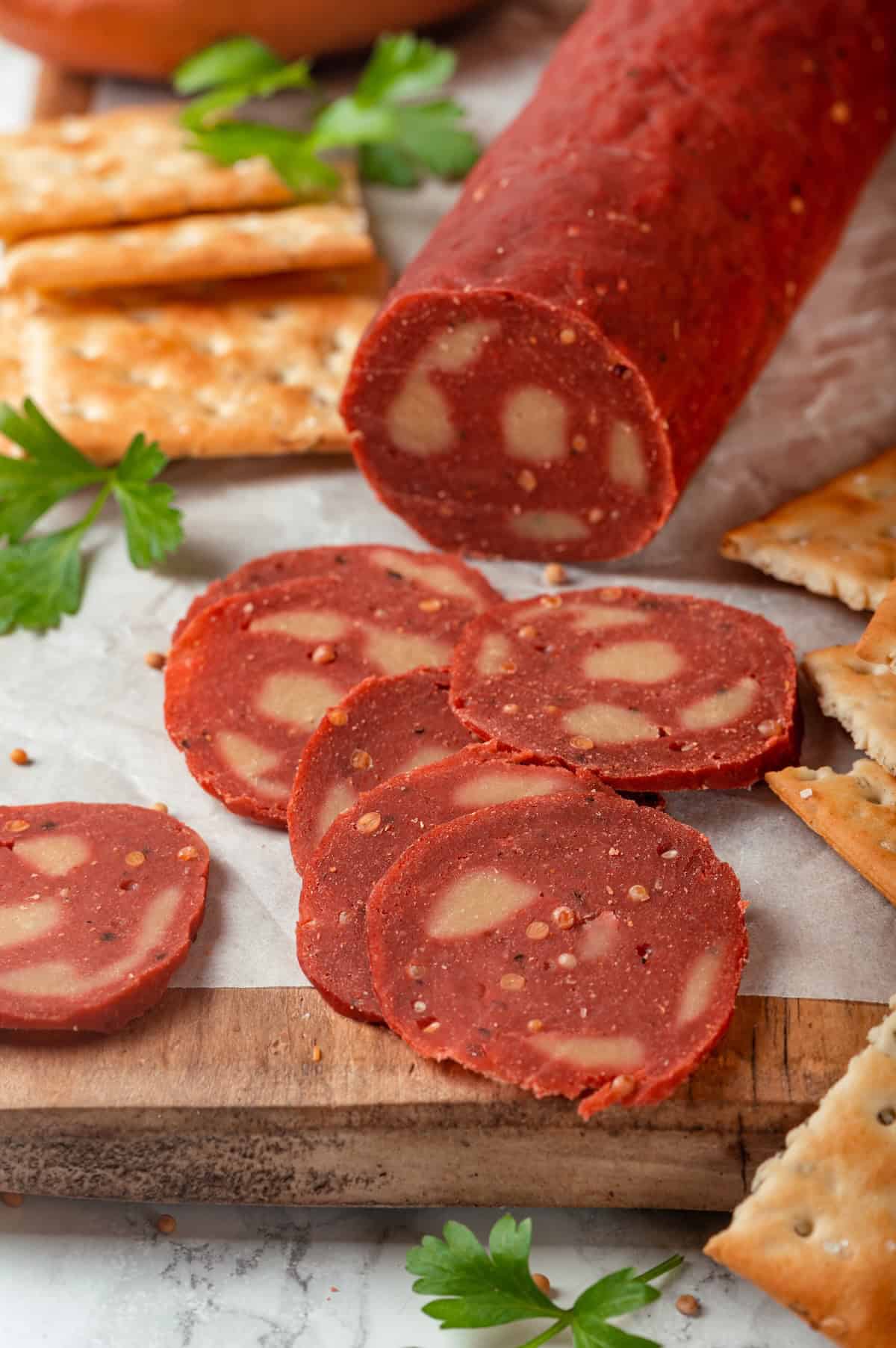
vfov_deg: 19.5
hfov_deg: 13.0
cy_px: 674
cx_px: 448
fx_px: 3926
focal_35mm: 105
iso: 100
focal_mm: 105
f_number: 16
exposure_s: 1/200
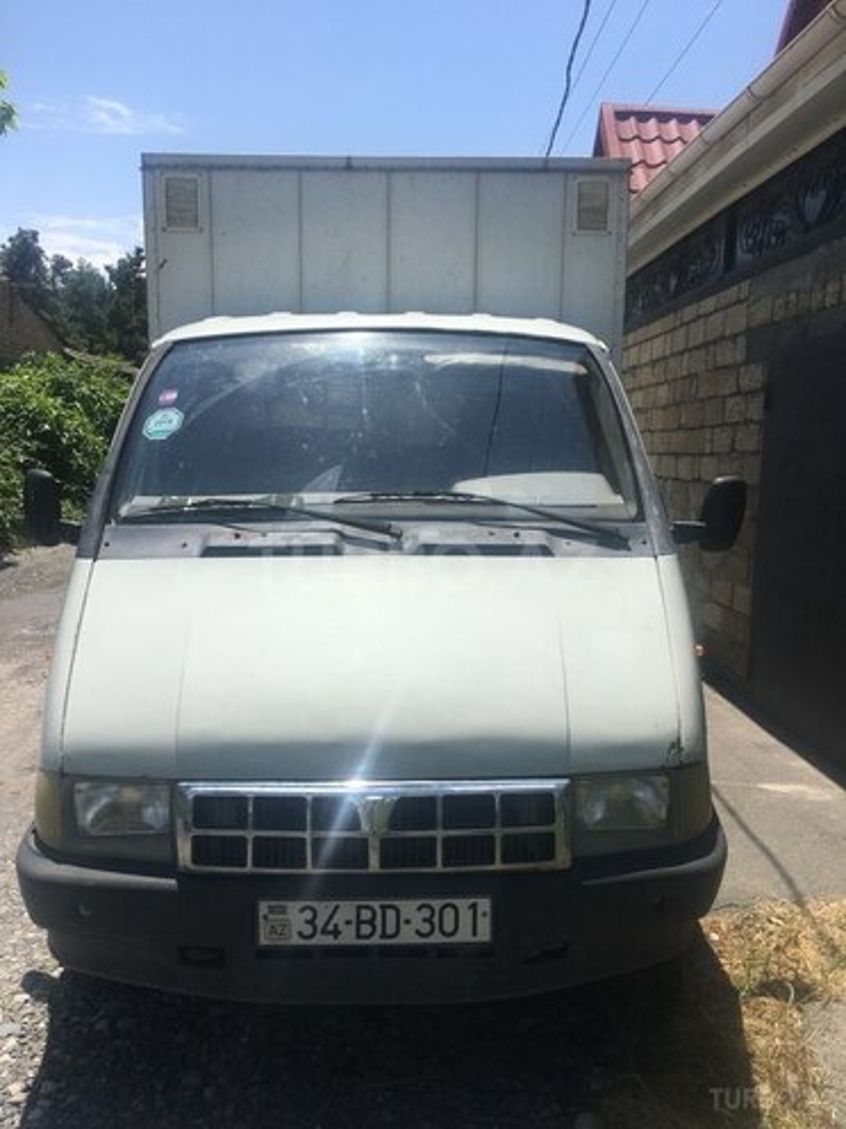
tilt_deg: -5.8
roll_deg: -2.3
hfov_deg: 48.2
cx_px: 423
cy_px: 564
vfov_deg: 61.7
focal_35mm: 29
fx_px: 945
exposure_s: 1/2137
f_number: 2.2
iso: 25
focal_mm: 4.15
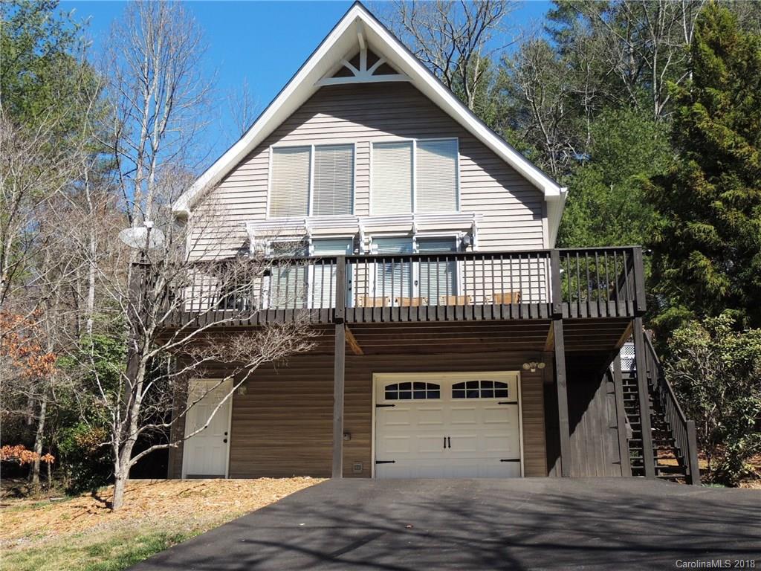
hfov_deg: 46.8
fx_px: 879
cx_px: 380
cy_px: 286
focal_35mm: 40
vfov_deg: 36.0
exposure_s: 1/1000
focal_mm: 7.1
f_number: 3.3
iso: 100
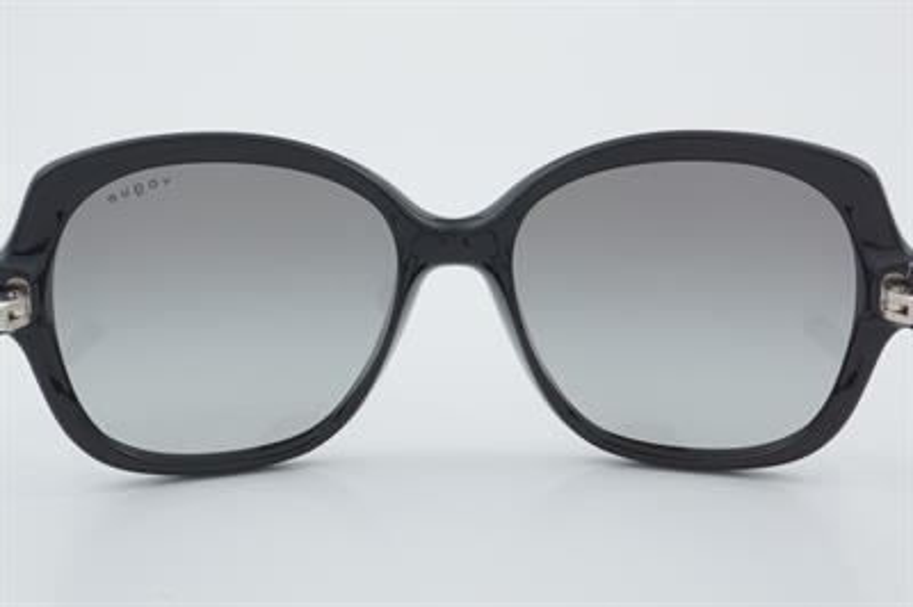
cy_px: 304
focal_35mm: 68
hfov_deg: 29.9
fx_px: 1710
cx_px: 456
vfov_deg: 20.1
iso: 100
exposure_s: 1/4
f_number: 32
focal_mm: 45
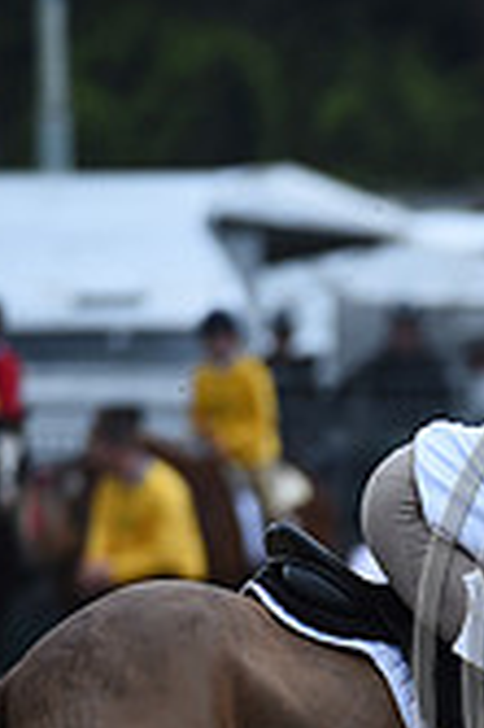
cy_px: 615
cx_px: 815
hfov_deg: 1.3
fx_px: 21015
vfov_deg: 2.0
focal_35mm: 1040
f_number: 4.5
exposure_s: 1/1250
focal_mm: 300
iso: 900
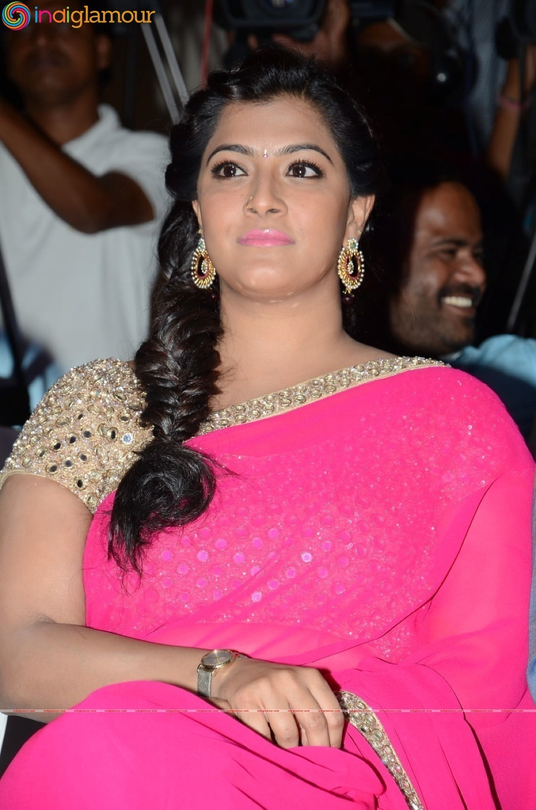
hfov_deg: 8.7
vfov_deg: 13.1
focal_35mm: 158
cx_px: 268
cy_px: 405
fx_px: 3535
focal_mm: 105
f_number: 6.3
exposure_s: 1/125
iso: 400
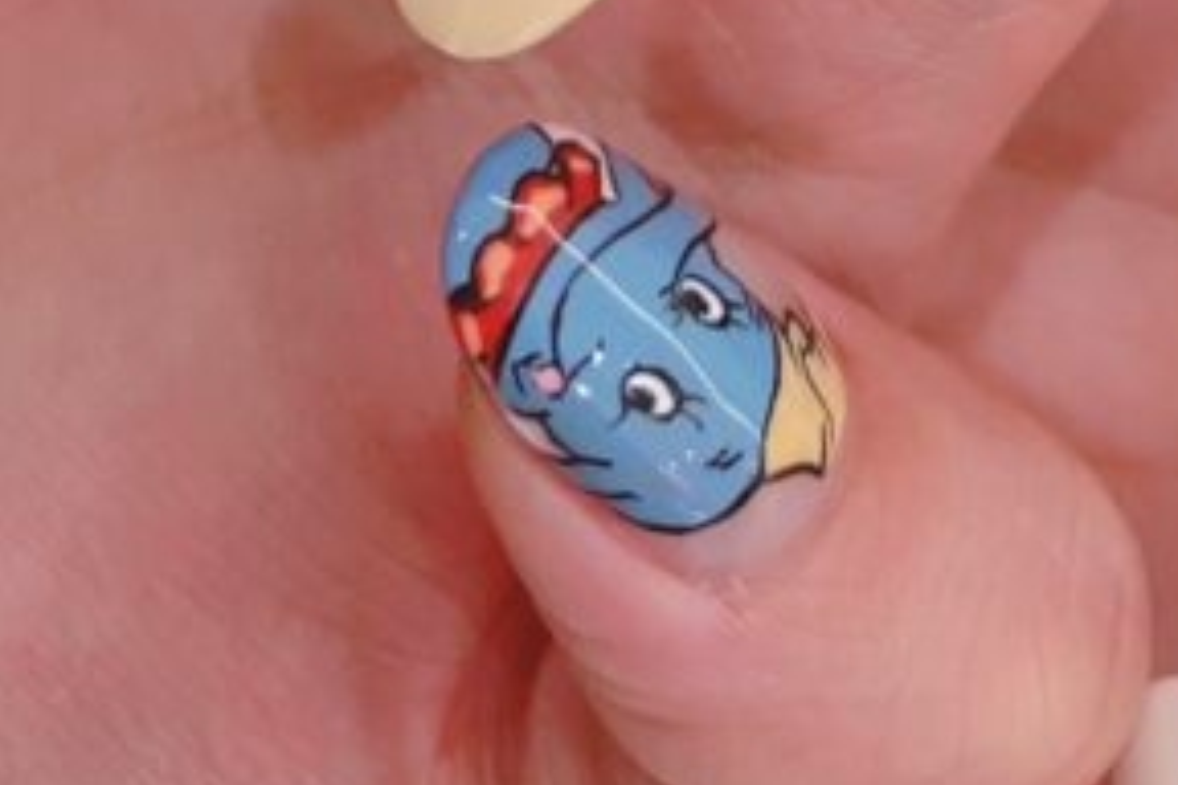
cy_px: -834
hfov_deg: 20.6
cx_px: 1174
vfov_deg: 12.4
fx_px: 3141
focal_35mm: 96
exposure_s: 1/60
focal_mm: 4.25
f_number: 1.8
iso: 80
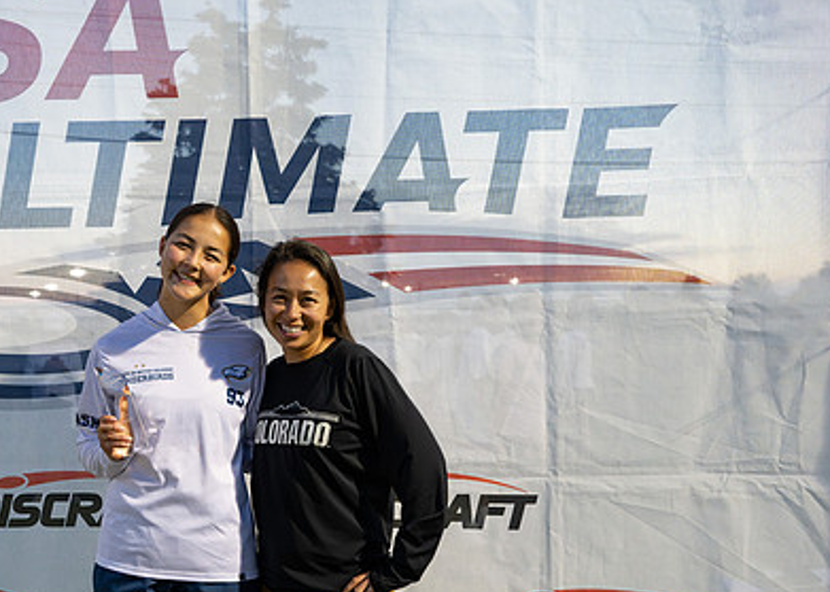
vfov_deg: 33.1
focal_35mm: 42
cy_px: 382
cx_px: 228
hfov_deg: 44.3
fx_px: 990
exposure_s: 1/160
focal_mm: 27
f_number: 5
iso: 6400
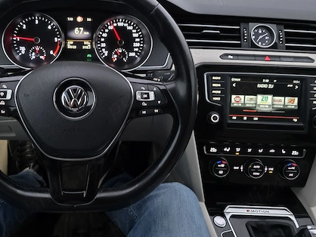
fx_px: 301
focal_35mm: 33
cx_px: 102
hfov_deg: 54.1
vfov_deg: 42.6
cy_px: 88
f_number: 1.7
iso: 1250
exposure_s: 1/20
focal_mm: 6.3
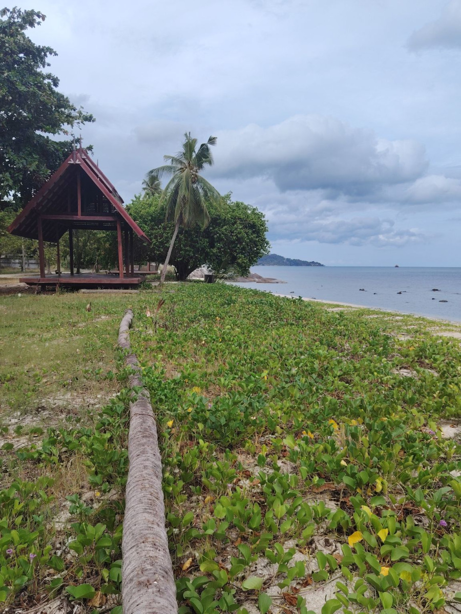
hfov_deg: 48.2
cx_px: 230
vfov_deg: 61.7
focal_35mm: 29
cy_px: 307
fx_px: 515
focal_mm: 5.25
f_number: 1.75
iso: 100
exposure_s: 1/958
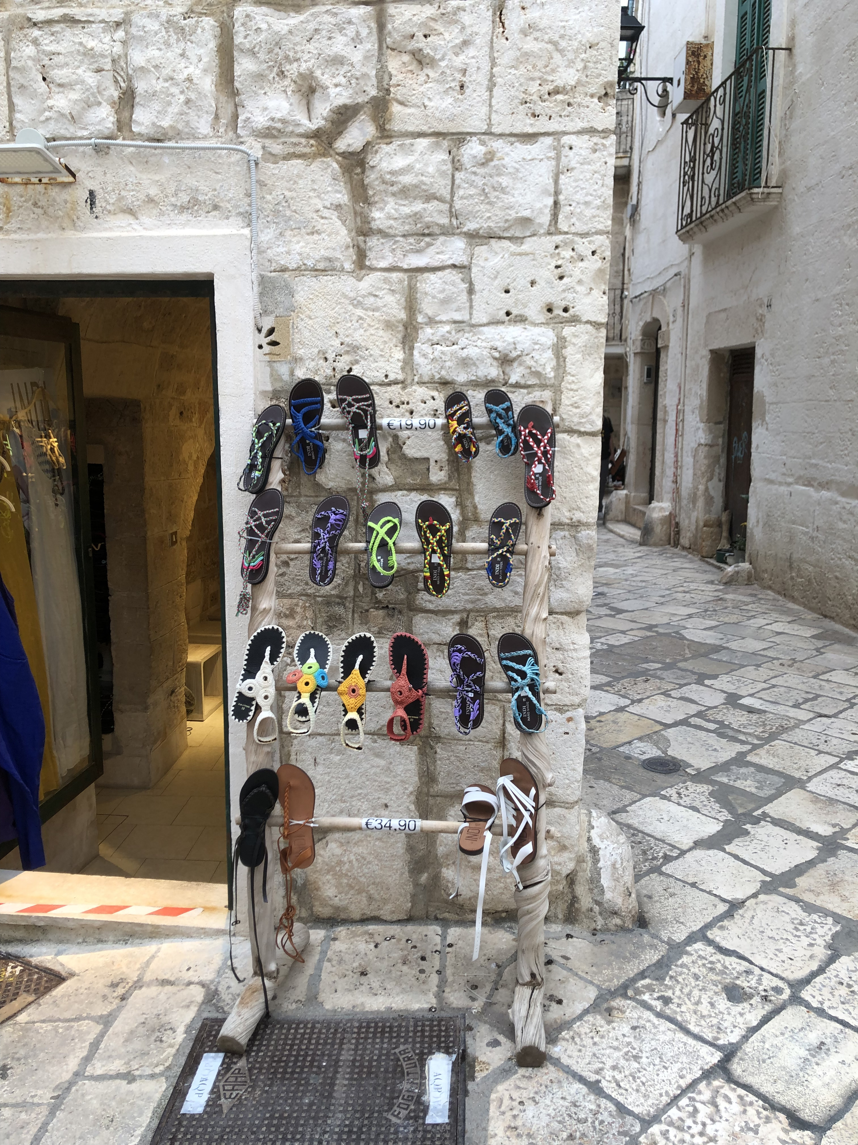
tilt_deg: -9.8
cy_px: 572
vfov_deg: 63.4
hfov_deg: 49.7
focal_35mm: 28
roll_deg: +0.2
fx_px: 925
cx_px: 429
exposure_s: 1/100
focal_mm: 4
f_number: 1.8
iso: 25
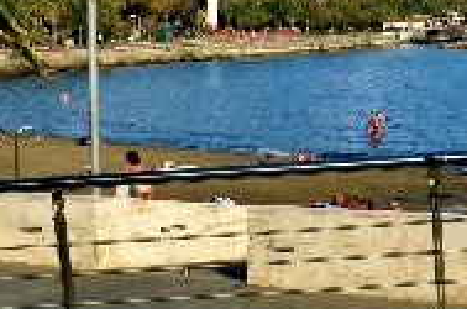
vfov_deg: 10.0
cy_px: -126
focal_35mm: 133
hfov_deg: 14.8
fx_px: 1722
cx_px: 586
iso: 160
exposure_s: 1/125
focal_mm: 21
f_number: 11
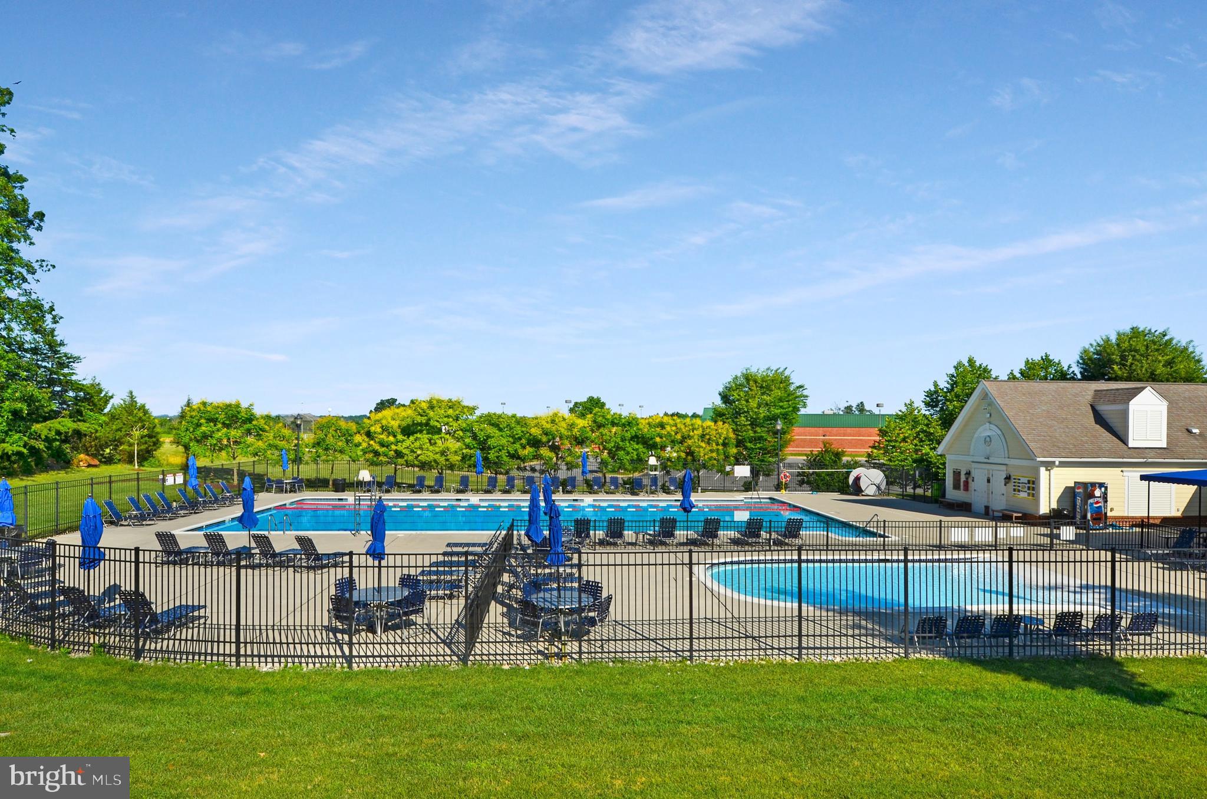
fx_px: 703
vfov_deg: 59.3
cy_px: 400
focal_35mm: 21
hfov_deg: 81.3
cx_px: 604
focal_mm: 14
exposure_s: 1/200
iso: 100
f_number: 13
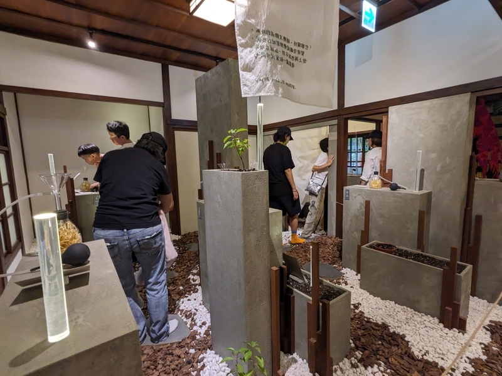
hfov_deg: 94.5
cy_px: 188
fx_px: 232
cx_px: 251
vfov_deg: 78.1
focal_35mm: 16
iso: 317
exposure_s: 1/40
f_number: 2.2
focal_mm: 2.22
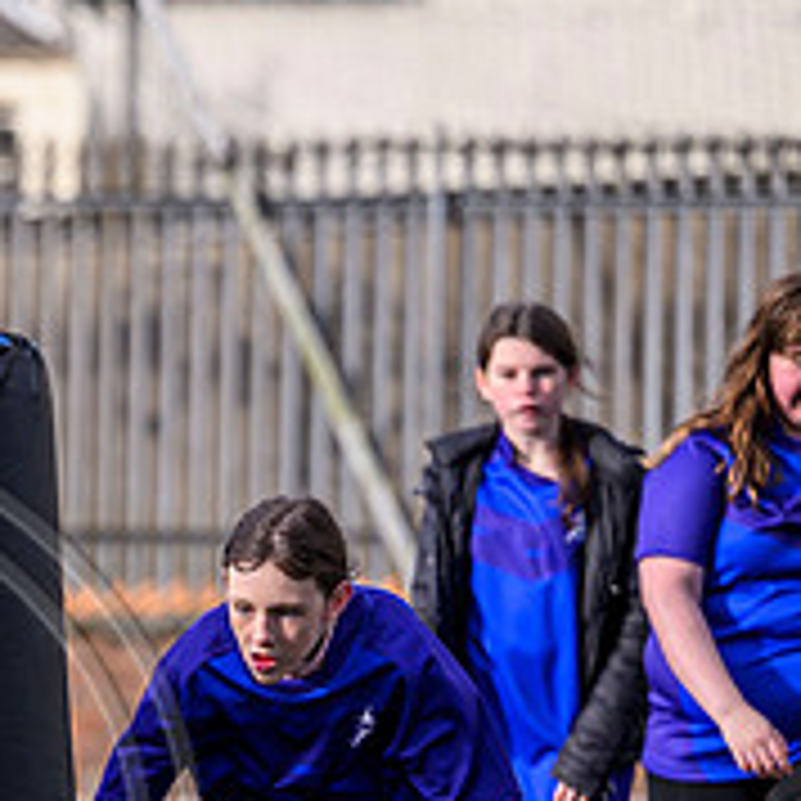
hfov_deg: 3.6
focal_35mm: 481
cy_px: 911
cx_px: -517
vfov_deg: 3.6
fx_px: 12592
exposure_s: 1/2000
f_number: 3.5
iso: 500
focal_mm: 145
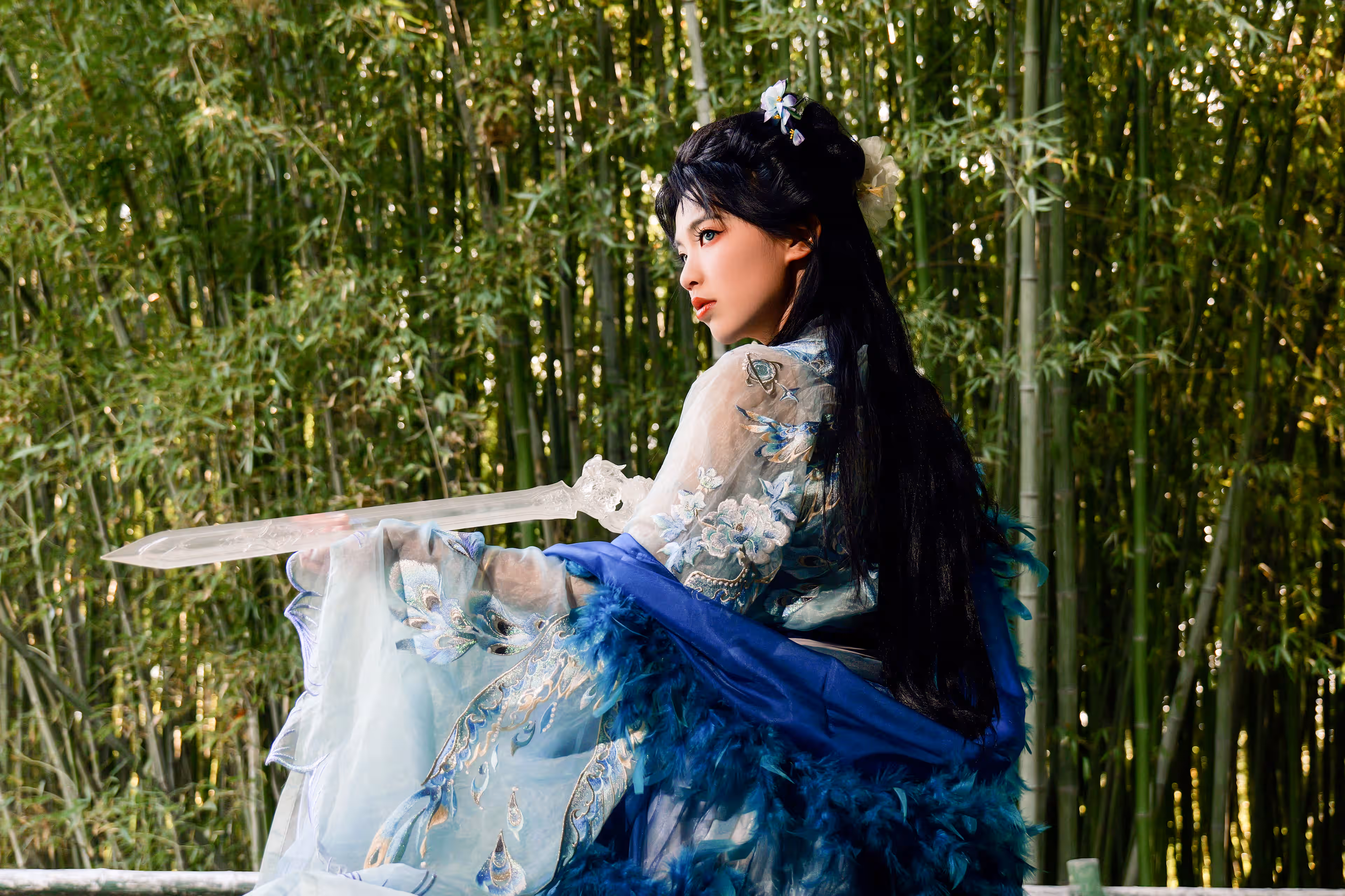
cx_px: 672
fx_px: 1793
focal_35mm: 48
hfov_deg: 41.1
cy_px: 448
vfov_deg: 28.1
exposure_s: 1/160
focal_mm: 48
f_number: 5.6
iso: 1000
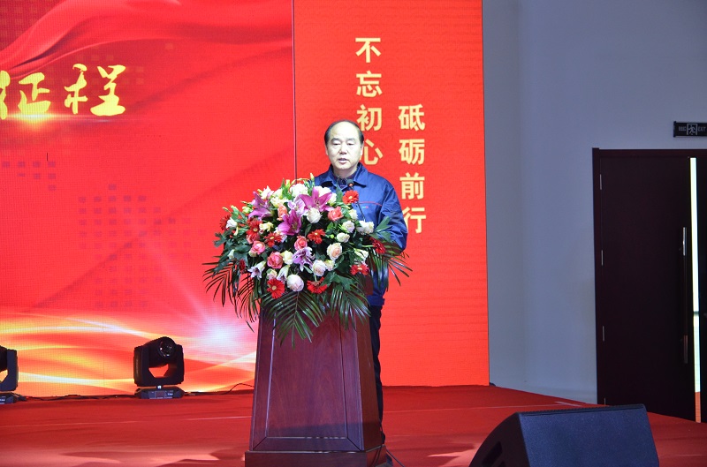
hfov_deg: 20.7
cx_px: 354
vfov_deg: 13.7
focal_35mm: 99
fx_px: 1939
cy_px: 234
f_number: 5.3
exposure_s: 1/125
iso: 1000
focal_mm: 66
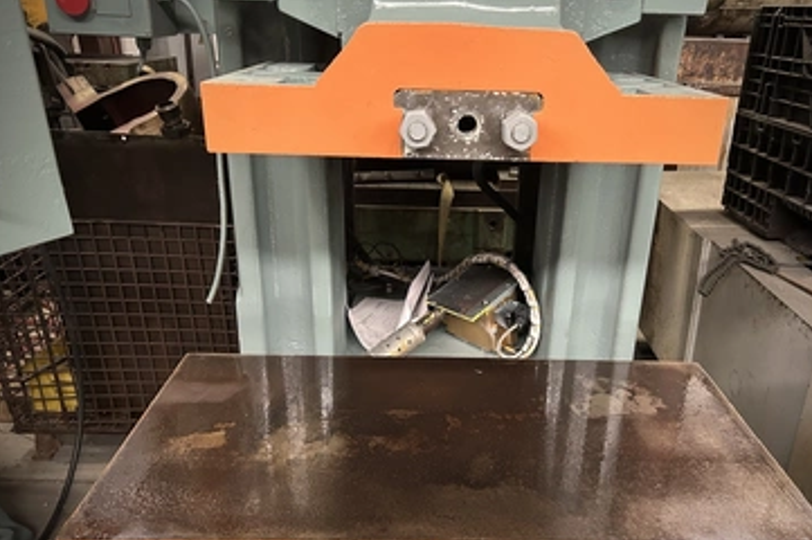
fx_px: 676
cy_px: 310
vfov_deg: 43.4
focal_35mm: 30
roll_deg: -1.1
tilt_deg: -23.6
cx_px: 443
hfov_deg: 61.9
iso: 500
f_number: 1.5
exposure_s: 1/40
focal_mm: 5.7
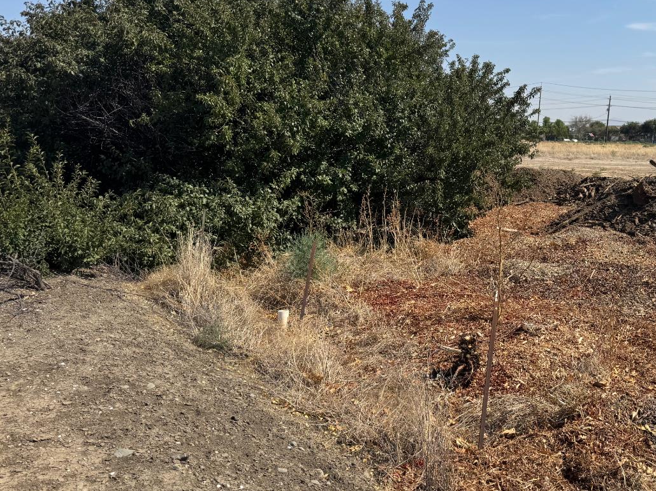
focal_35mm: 35
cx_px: 437
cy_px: 240
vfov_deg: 40.7
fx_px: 663
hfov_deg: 51.7
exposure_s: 1/4310
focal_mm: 6.76
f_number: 1.78
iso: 80
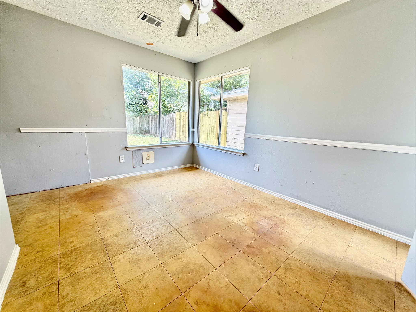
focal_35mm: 14
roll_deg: -1.4
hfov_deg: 102.1
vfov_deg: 85.7
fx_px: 168
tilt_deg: -11.4
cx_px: 208
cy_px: 156
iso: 64
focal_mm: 2.22
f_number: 2.2
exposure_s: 1/120
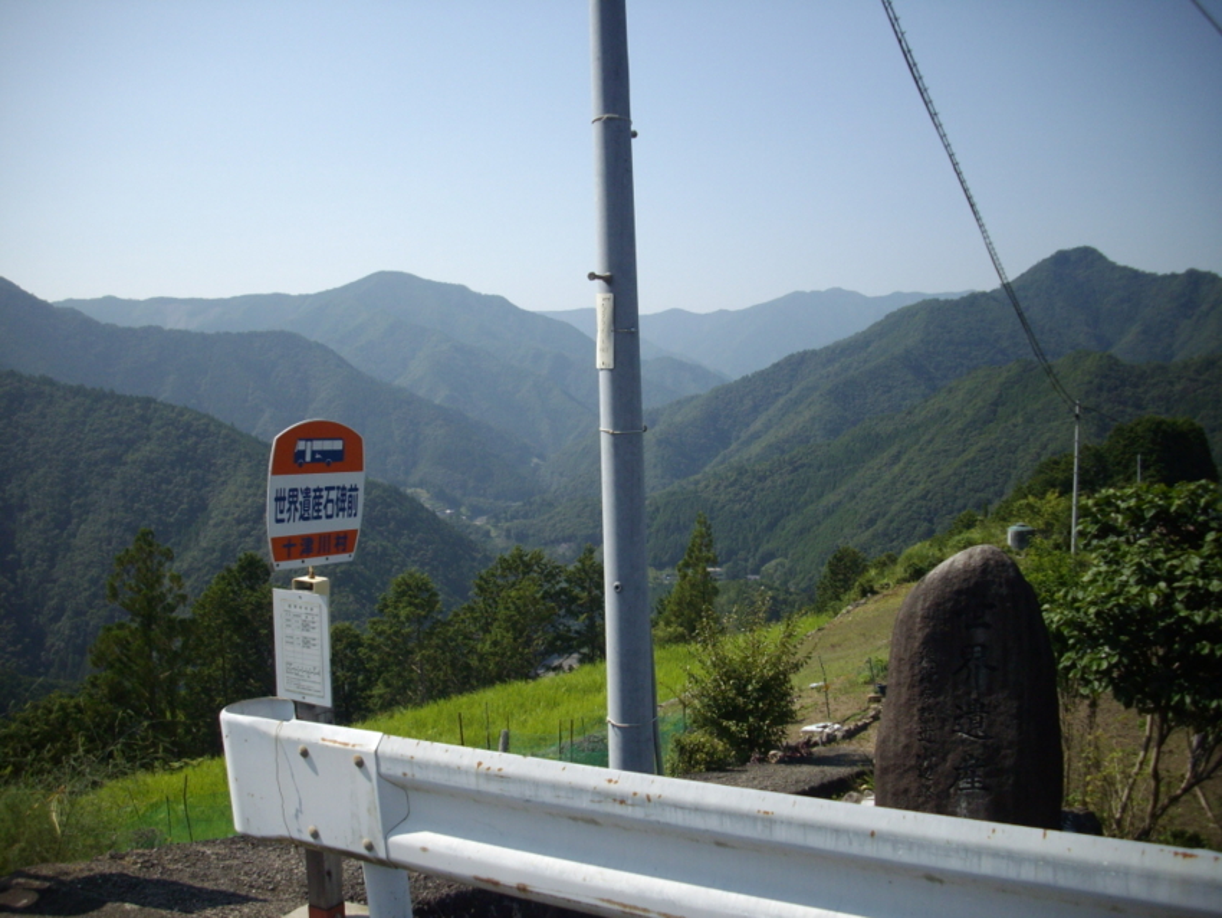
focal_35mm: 37
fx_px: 1307
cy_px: 459
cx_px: 611
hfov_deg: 50.1
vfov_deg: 38.7
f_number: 5.6
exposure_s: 1/320
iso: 80
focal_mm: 6.2
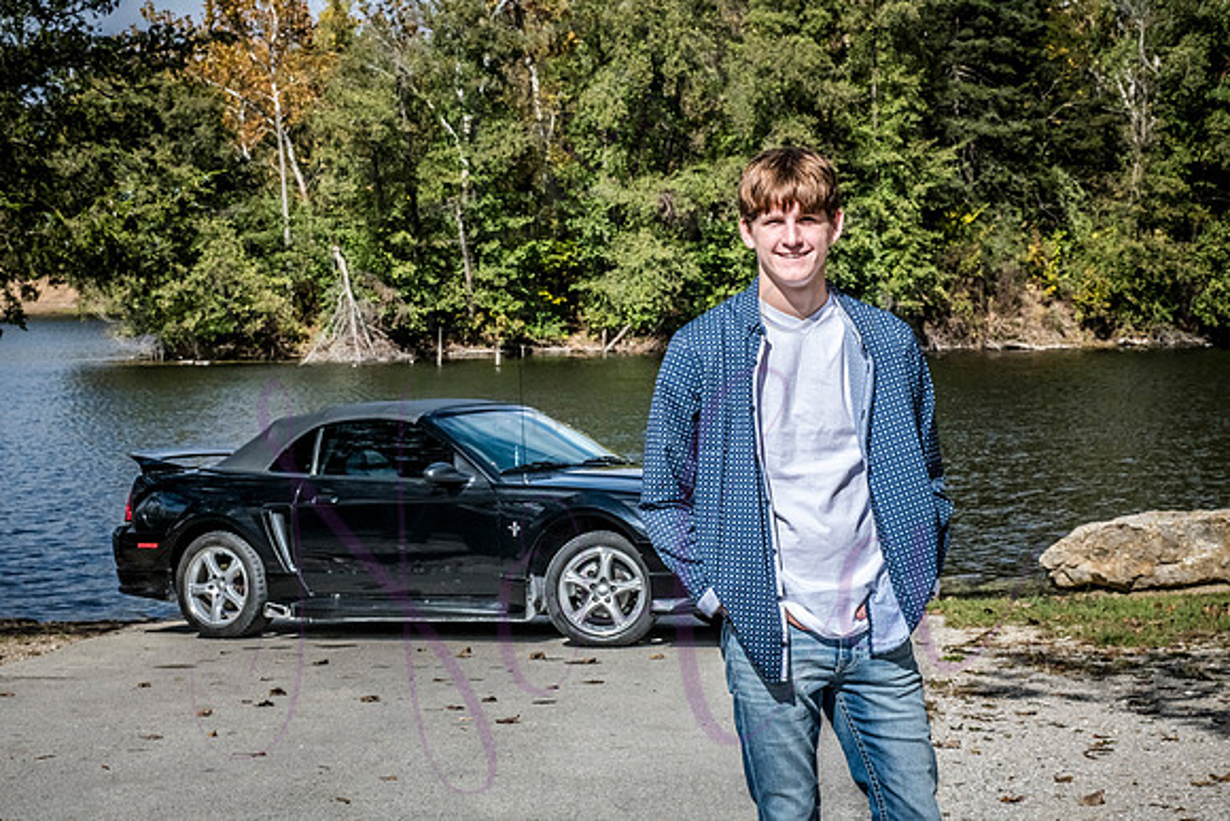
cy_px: 410
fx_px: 3144
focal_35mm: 92
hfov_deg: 22.1
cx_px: 615
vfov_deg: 14.9
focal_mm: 92
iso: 800
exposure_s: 1/640
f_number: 16
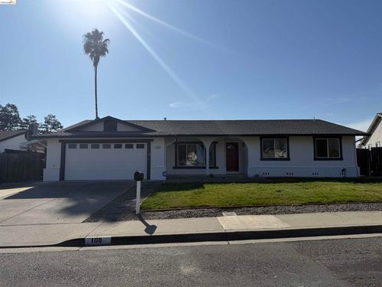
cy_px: 144
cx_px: 191
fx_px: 265
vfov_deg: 56.8
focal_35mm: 24
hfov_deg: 71.6
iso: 80
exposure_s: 1/14286
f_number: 1.78
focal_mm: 6.76
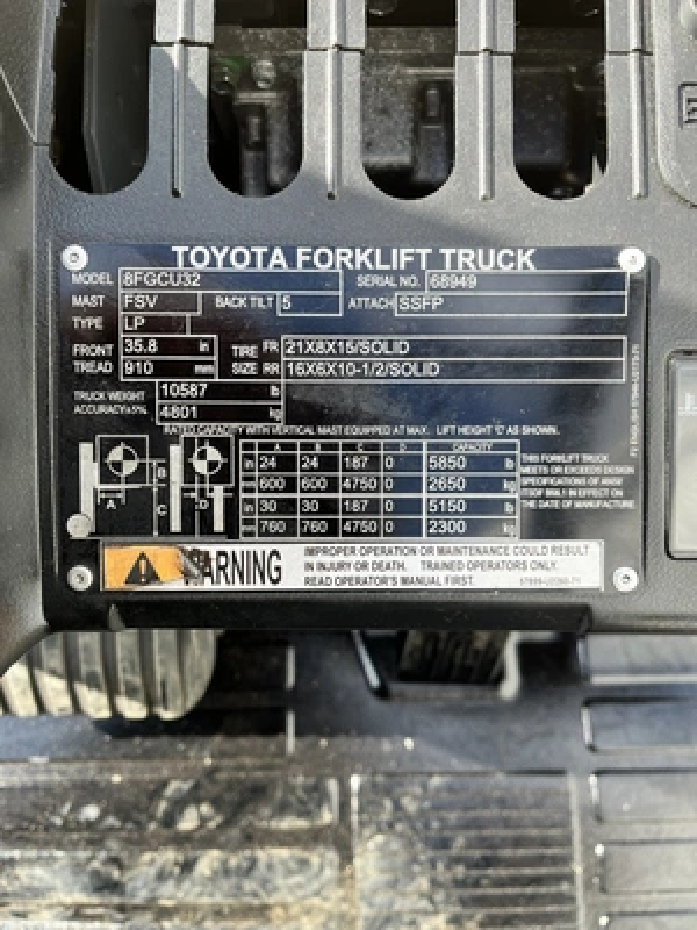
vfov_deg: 67.3
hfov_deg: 53.1
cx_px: 348
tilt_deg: -75.6
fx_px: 698
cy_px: 465
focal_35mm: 26
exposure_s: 1/254
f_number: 1.6
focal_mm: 5.1
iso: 40
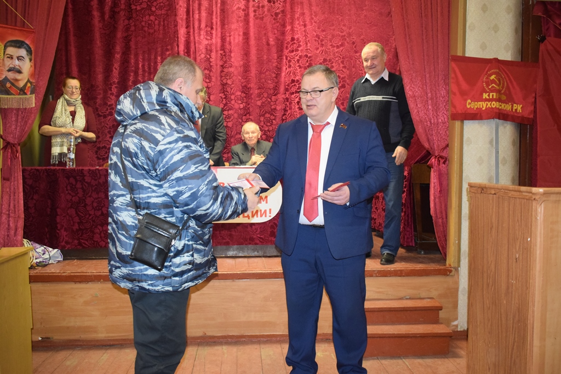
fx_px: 514
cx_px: 280
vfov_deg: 40.0
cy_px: 187
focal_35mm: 33
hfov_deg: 57.2
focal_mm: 22
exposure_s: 1/60
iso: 3200
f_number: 3.8
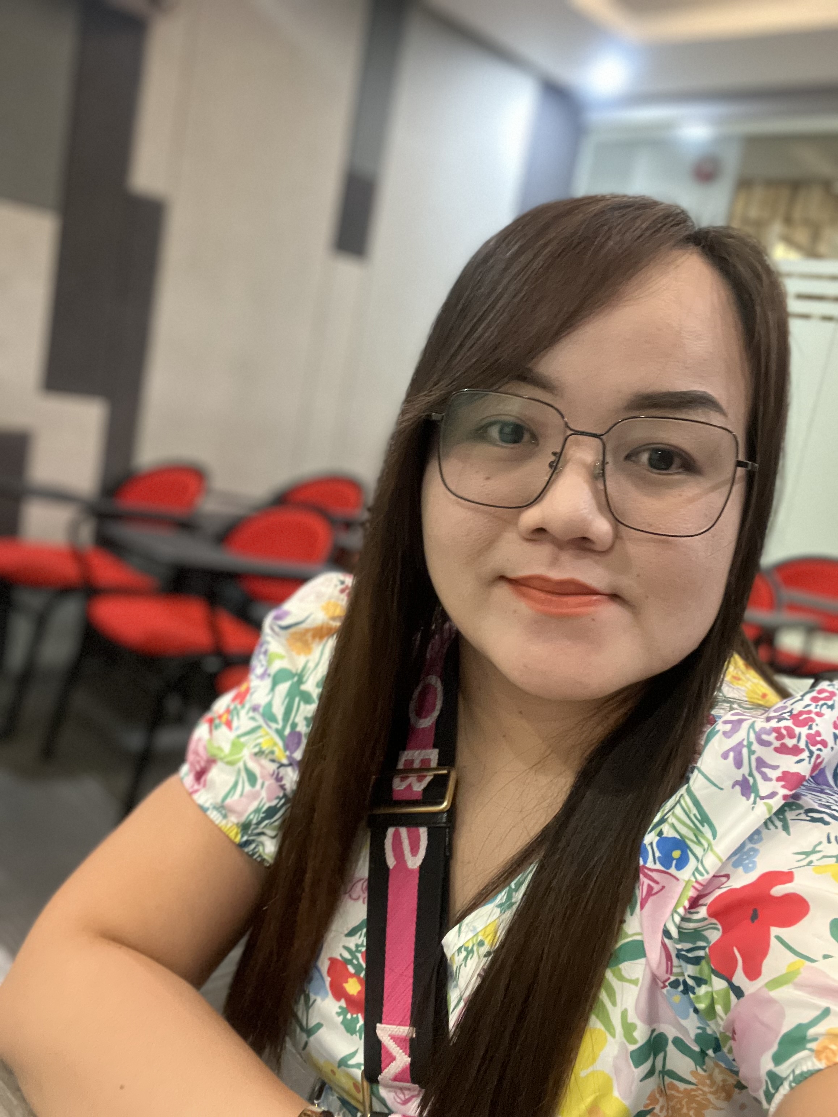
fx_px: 968
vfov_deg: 60.0
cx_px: 419
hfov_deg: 46.8
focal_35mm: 30
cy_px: 558
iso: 800
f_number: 2.2
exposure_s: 1/28
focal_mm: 2.71
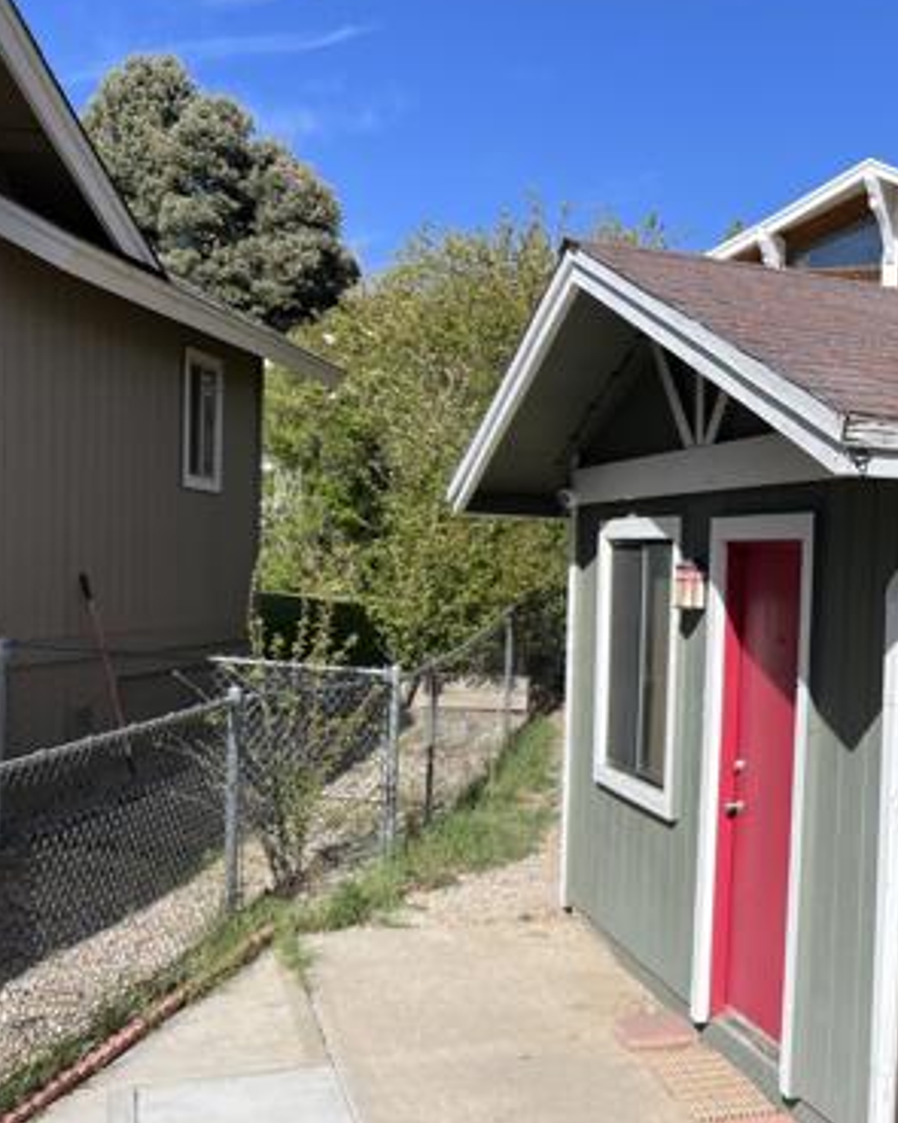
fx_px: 1462
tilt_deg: -3.4
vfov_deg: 41.9
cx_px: 907
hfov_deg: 31.5
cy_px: 639
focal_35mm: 44
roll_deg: -2.4
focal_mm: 5.7
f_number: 1.5
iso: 50
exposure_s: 1/3968
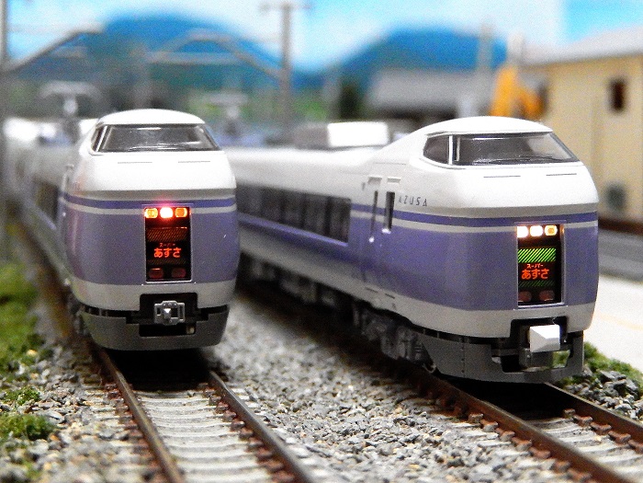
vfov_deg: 20.2
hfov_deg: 26.7
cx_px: 322
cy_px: 242
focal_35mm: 73
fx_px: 1356
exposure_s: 1/60
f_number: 4.9
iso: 3200
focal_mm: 13.1
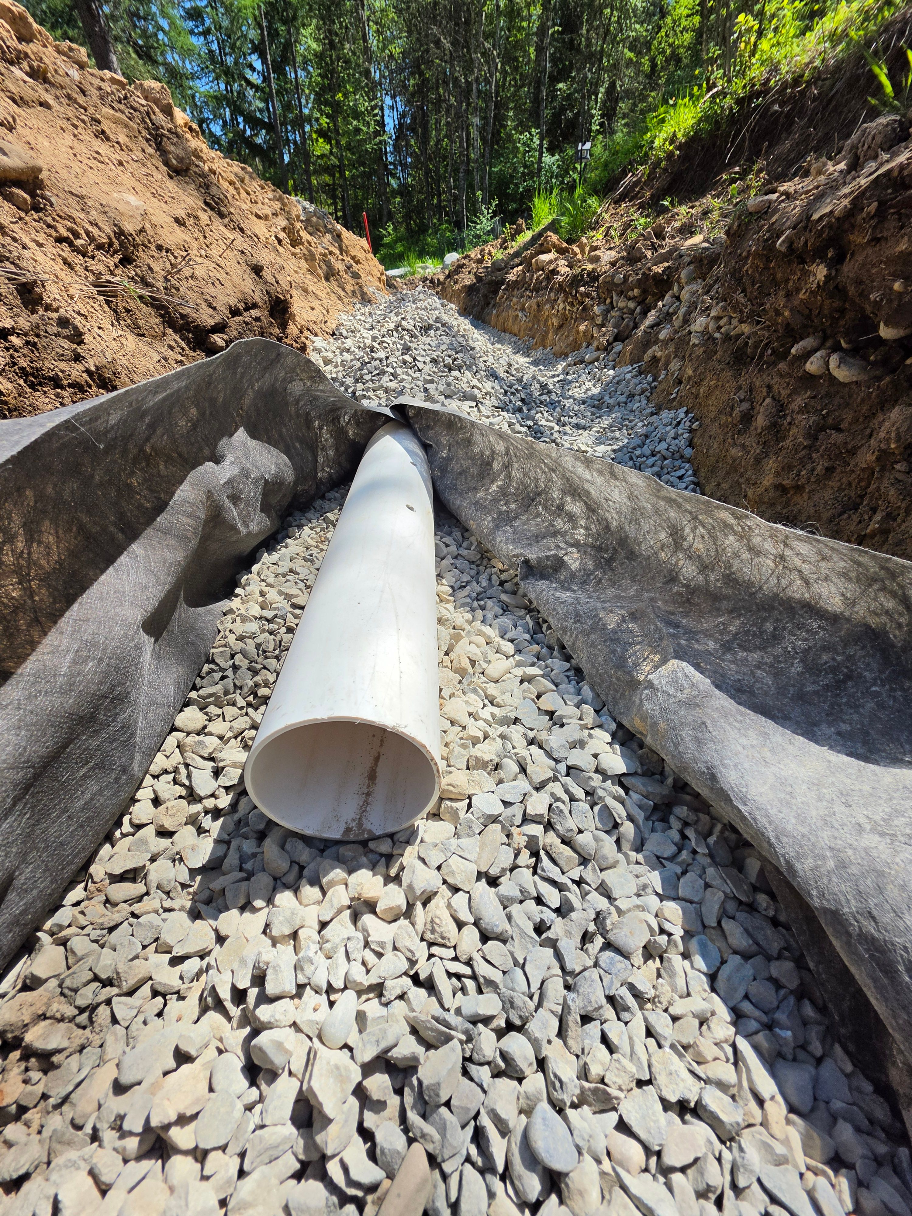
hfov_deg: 89.9
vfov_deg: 106.2
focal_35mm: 13
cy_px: 608
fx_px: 457
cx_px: 456
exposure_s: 1/2094
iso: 32
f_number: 1.9
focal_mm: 2.2
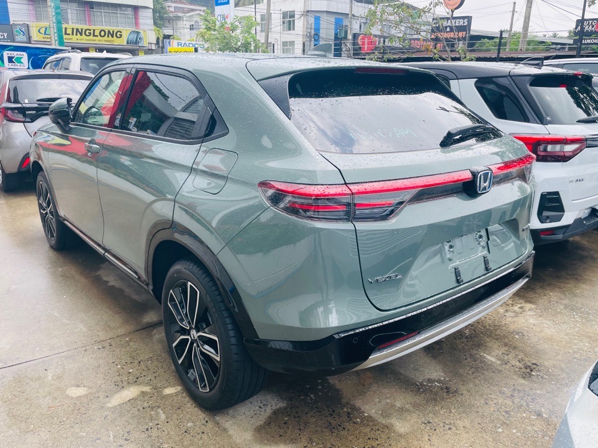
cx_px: 307
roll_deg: -1.1
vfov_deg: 51.3
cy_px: 225
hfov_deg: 65.3
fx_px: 466
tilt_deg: -18.0
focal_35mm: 27
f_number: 1.6
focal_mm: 4.2
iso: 32
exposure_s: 1/496
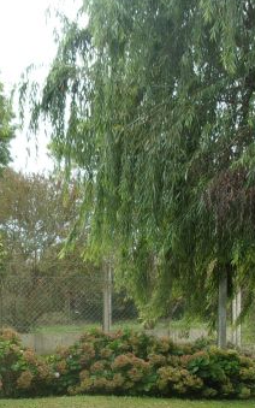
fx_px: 778
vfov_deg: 28.7
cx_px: 57
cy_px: 331
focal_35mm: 70
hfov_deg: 18.5
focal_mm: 5.1
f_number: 3.9
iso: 80
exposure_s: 1/70
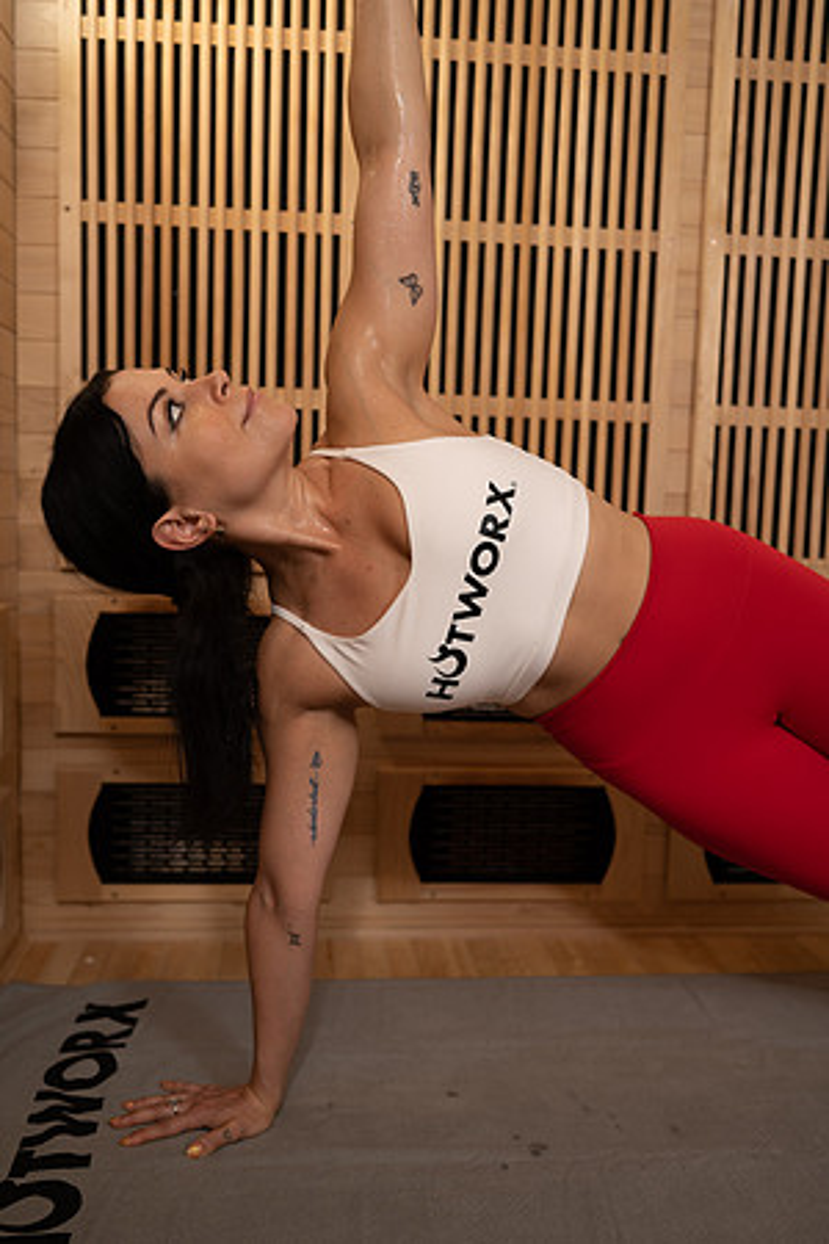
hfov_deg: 37.9
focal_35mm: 35
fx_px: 1209
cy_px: 622
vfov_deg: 54.4
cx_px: 414
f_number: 2.8
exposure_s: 1/80
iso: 250
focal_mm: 35
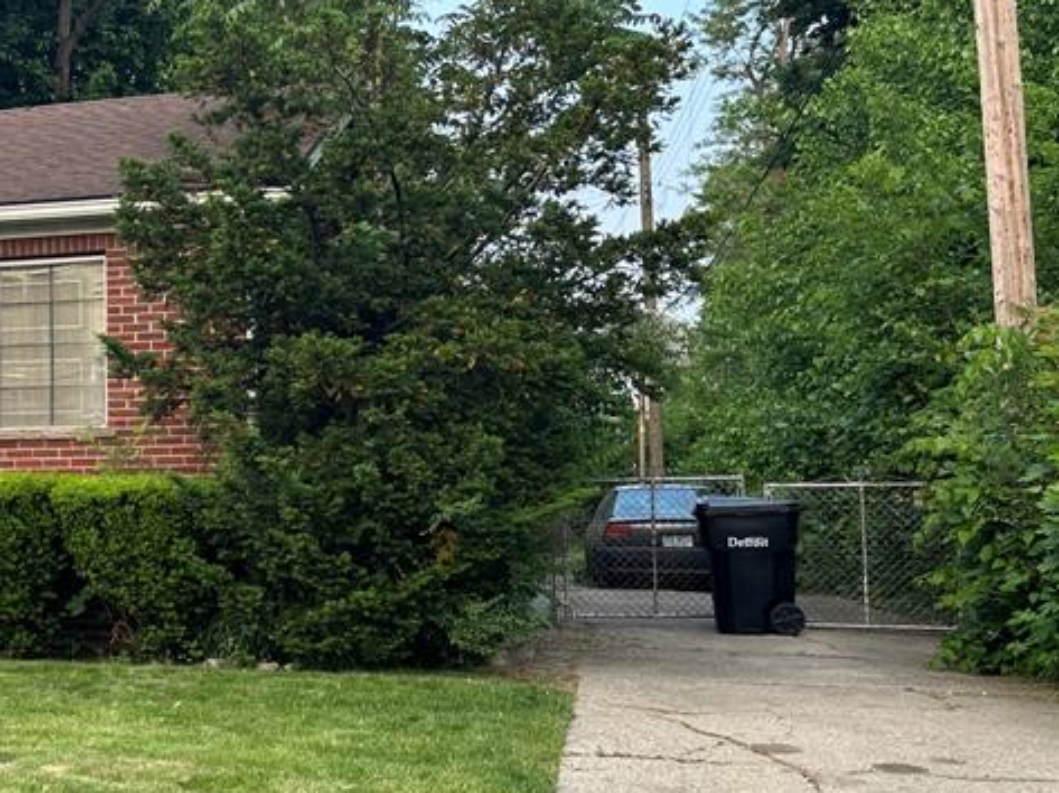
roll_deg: +0.5
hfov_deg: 34.4
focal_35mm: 52
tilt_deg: +3.2
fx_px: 1590
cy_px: 408
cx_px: 69
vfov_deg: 28.0
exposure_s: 1/123
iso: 64
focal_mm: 6.86
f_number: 1.78
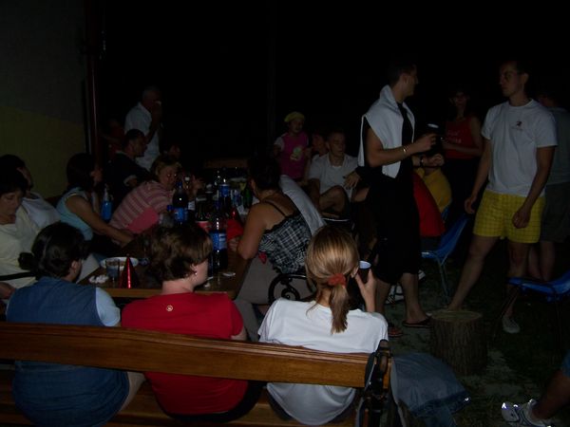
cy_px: 214
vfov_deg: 37.7
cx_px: 285
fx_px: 626
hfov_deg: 49.0
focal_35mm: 38
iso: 80
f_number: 2.8
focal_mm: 6.3
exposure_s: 1/60
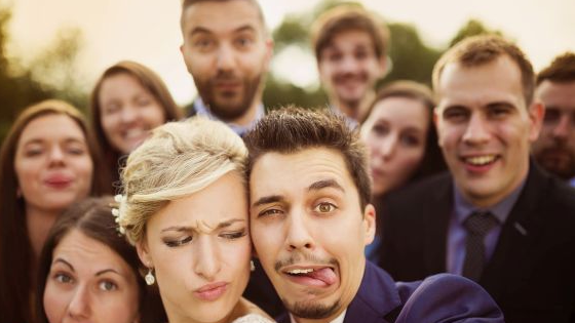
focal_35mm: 37
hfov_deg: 54.0
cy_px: 183
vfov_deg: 32.0
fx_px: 564
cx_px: 286
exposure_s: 1/5000
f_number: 1.6
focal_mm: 35
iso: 320
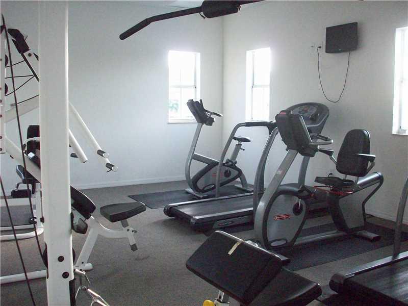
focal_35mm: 37
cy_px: 153
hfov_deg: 50.1
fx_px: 436
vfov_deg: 38.7
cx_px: 204
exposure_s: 1/128
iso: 356
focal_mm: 6.2
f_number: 2.8
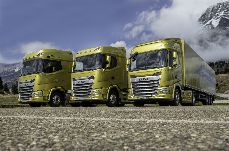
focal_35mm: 29
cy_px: 76
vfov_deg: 44.7
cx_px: 114
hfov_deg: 63.8
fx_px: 184
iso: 100
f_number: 11
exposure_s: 1/200
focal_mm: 29
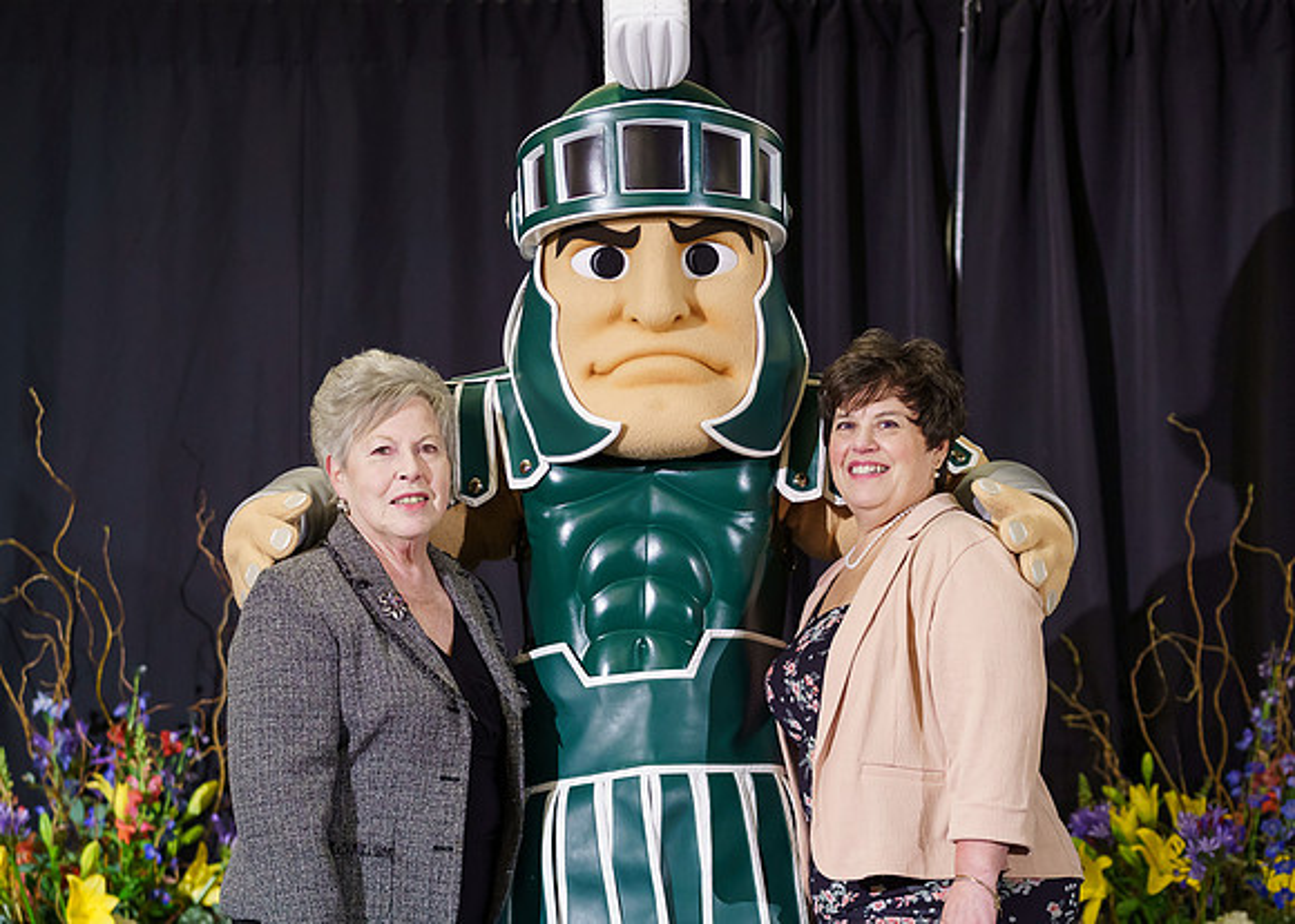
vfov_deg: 12.6
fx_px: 4200
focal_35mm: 114
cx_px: 615
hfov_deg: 17.5
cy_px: 375
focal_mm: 90
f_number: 2.8
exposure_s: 1/160
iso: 1600
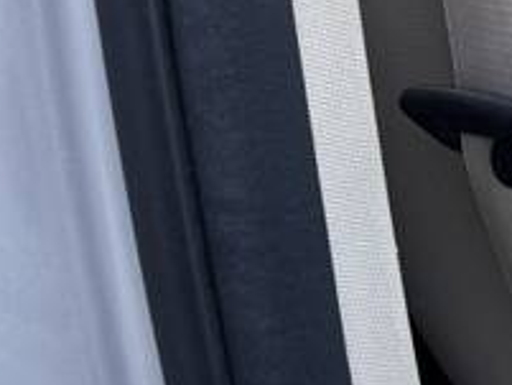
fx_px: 2116
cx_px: 1325
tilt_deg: -25.2
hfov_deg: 11.0
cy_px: -171
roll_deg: -3.5
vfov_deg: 10.1
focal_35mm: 143
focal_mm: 6.76
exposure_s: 1/121
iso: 100
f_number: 1.78
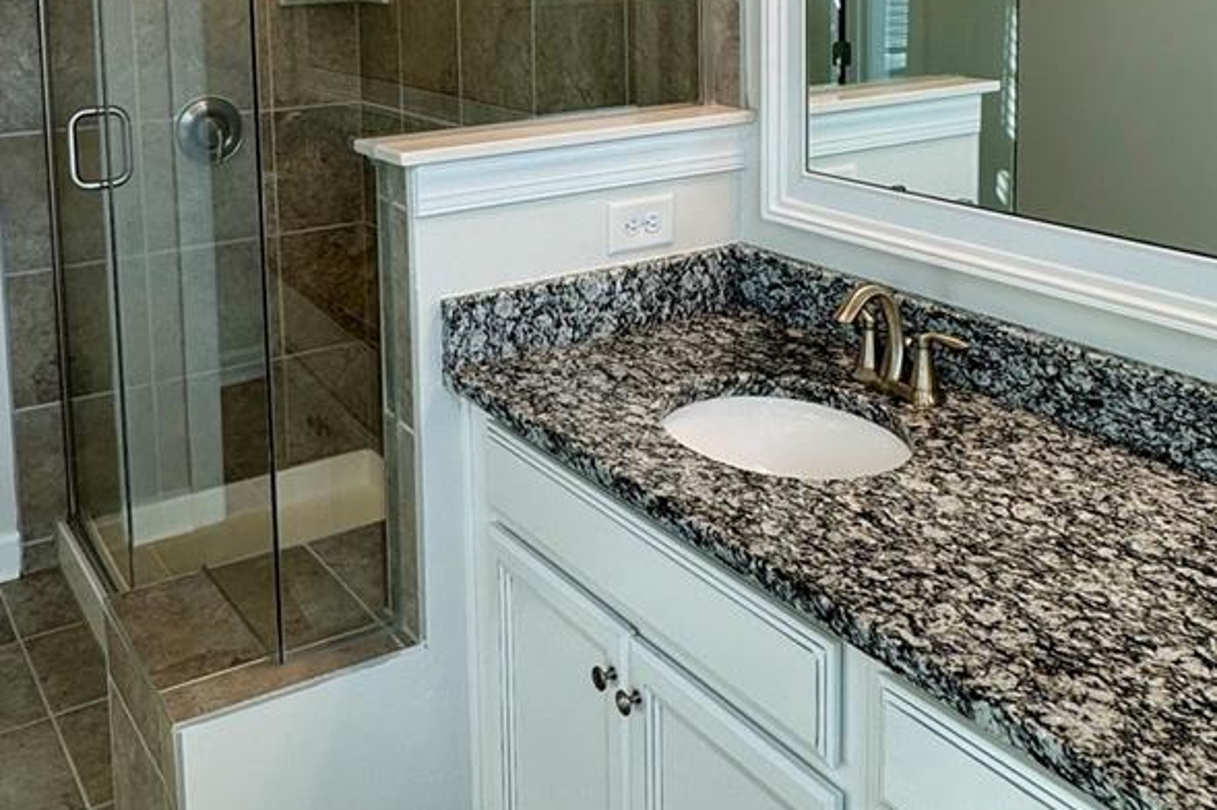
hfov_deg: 50.7
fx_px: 1284
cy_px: 72
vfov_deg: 33.1
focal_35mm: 38
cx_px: 595
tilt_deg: -6.9
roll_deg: +1.6
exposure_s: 1/124
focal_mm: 2.22
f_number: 2.2
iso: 40
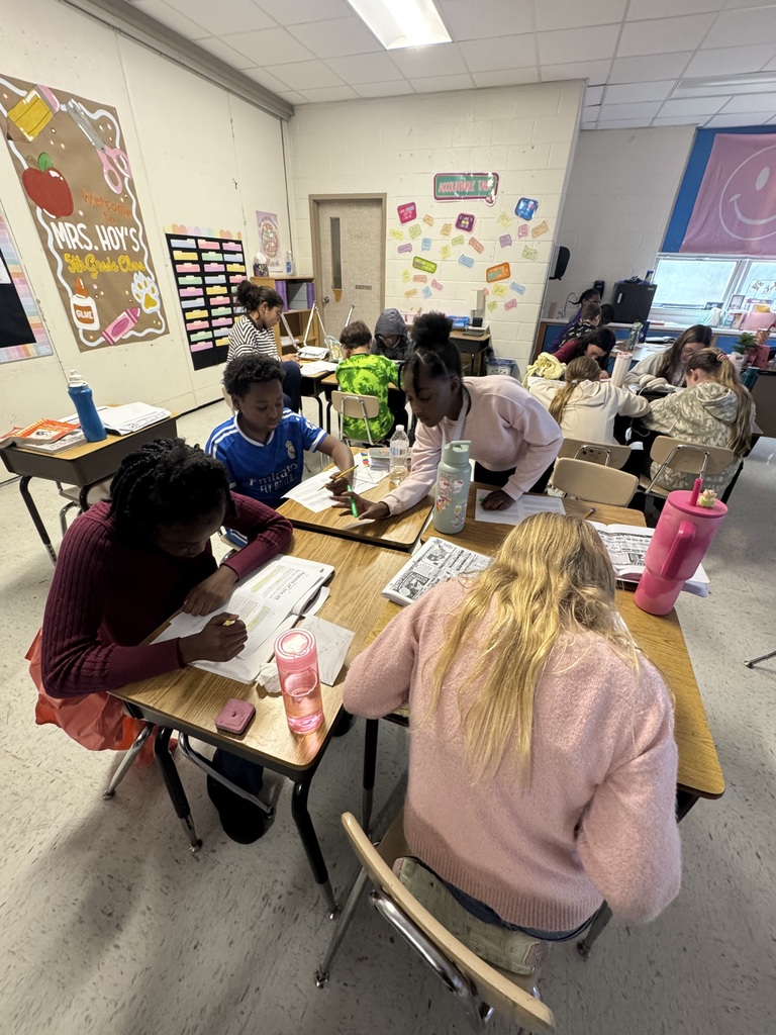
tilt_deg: -33.4
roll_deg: -0.1
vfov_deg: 102.1
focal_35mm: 14
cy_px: 518
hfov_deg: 85.7
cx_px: 388
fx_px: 418
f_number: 2.2
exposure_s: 1/60
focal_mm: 2.22
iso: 320
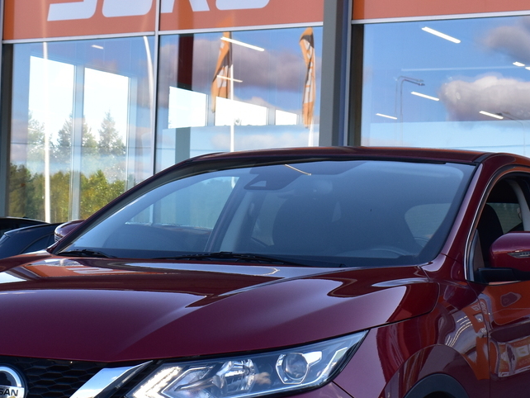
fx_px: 1504
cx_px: 294
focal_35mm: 98
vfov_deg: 15.0
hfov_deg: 20.0
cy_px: 292
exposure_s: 1/180
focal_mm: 27
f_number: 9.5
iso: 400
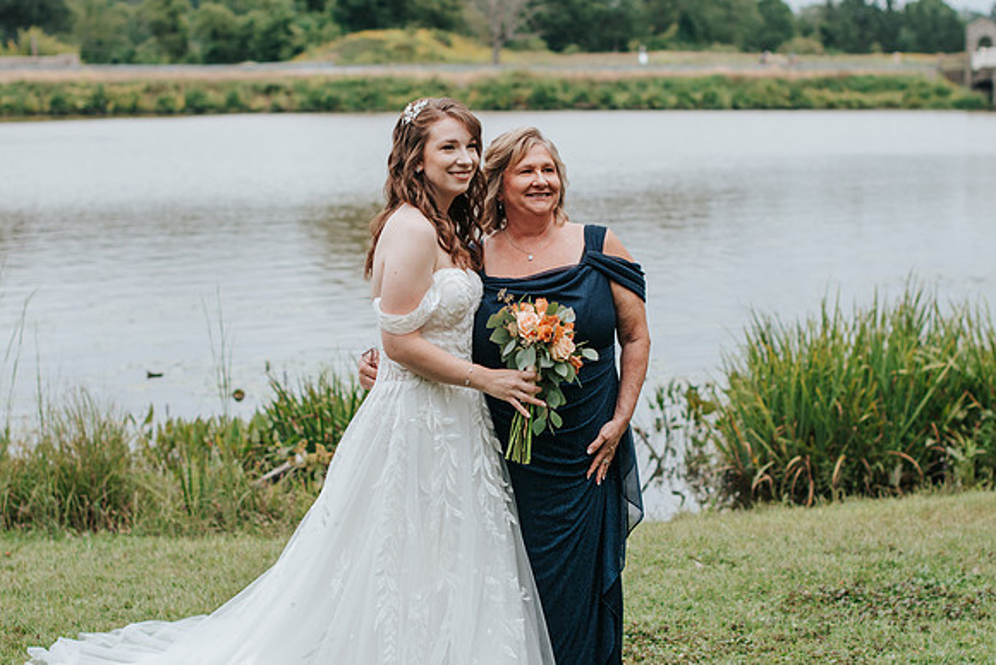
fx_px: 2283
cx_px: 540
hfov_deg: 24.6
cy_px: 332
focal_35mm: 82
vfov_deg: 16.6
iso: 200
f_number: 2.8
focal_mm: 50
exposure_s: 1/1600
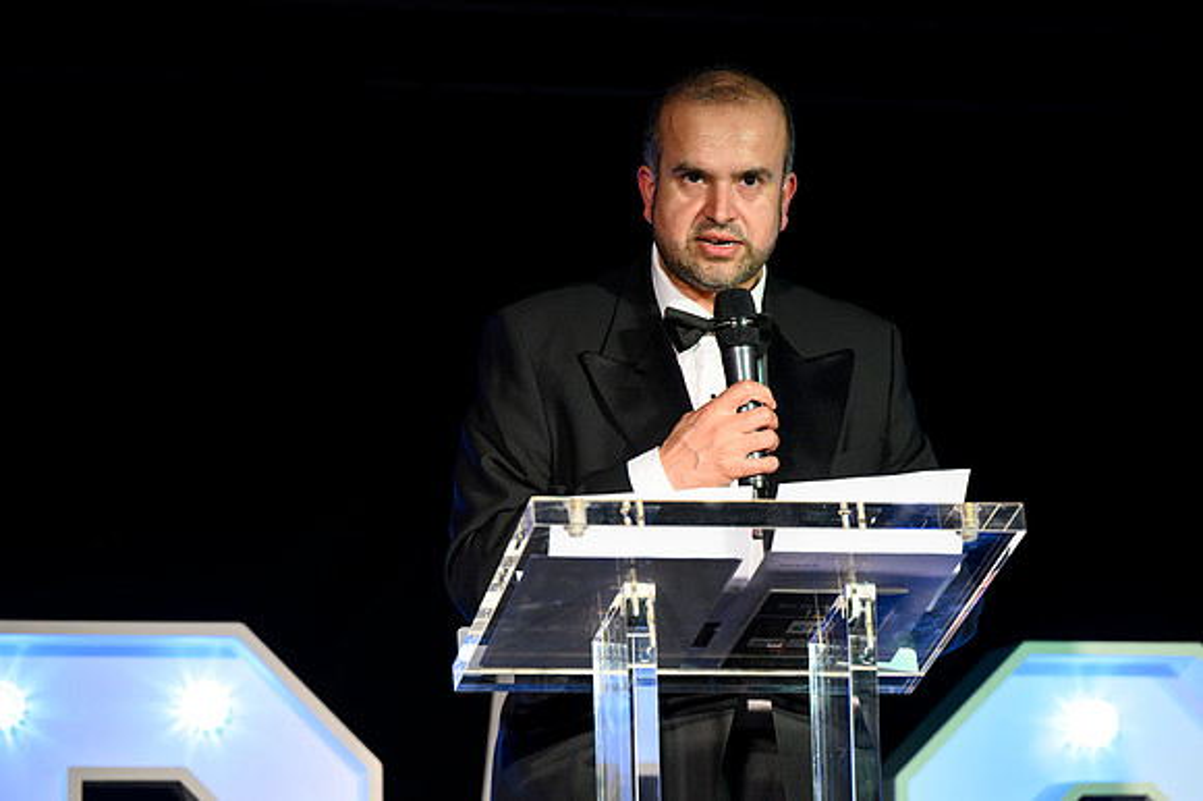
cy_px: 400
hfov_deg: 15.2
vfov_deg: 10.1
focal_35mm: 135
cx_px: 602
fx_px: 4509
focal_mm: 135
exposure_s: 1/200
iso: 2800
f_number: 4
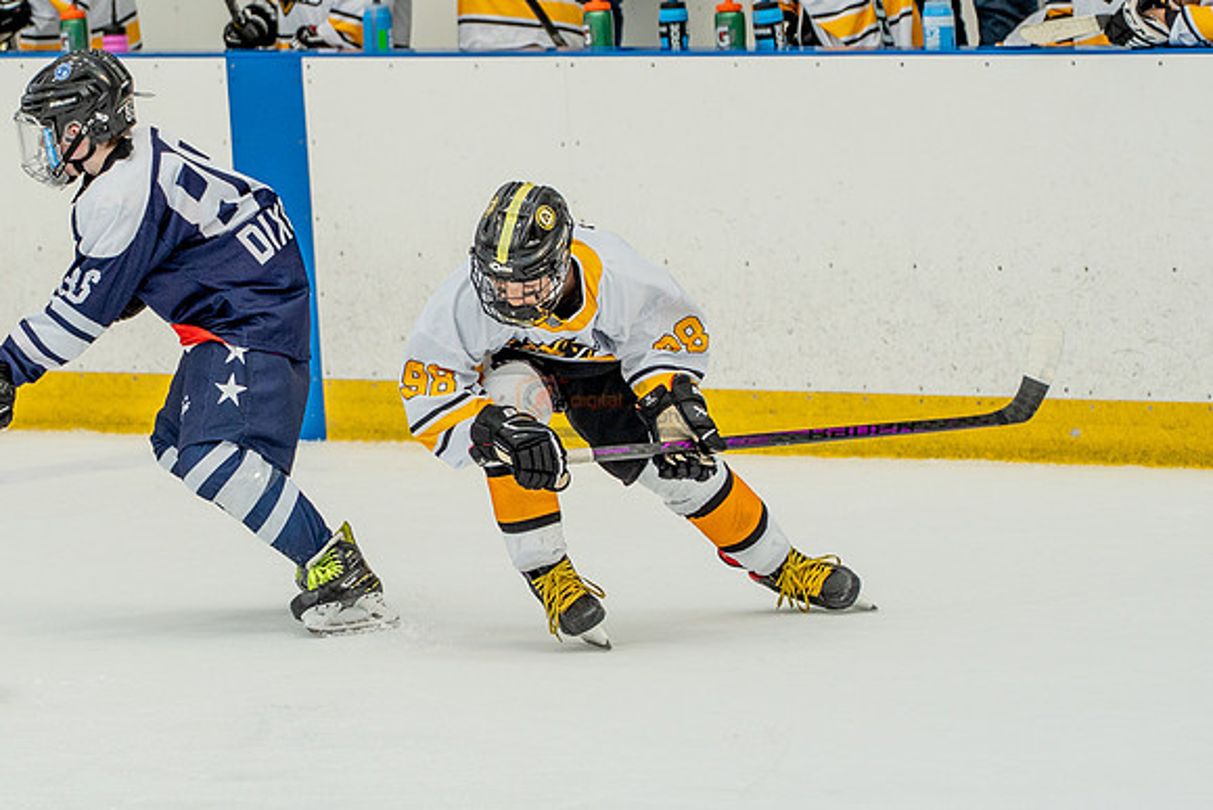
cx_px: 391
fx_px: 11254
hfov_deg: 6.2
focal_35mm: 334
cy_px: 554
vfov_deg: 4.1
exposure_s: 1/640
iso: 800
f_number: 3.5
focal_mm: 150
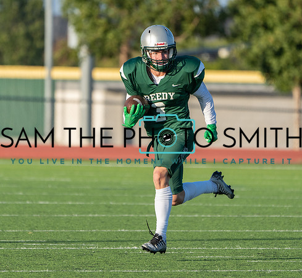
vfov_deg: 2.4
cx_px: 144
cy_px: 138
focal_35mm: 698
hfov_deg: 2.6
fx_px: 6623
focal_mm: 400
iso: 320
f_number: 5.6
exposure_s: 1/1250
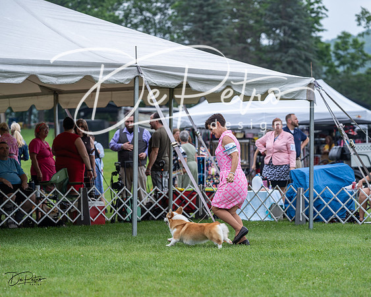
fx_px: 1384
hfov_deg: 15.3
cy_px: 148
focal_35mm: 126
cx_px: 186
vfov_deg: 12.2
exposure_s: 1/640
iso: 100
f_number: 3.5
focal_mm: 112
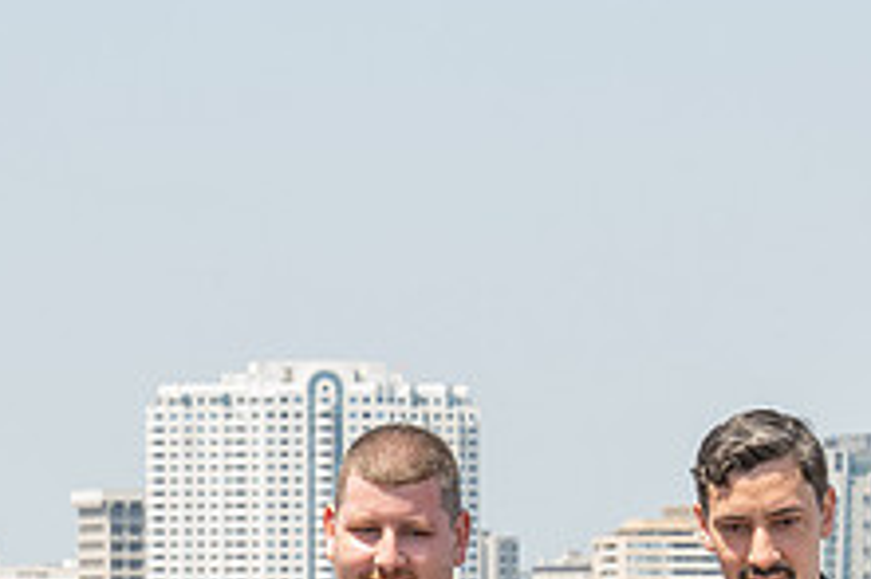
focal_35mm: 279
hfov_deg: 7.4
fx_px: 6745
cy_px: 789
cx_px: 66
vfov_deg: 4.9
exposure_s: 1/200
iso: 200
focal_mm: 70
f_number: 9
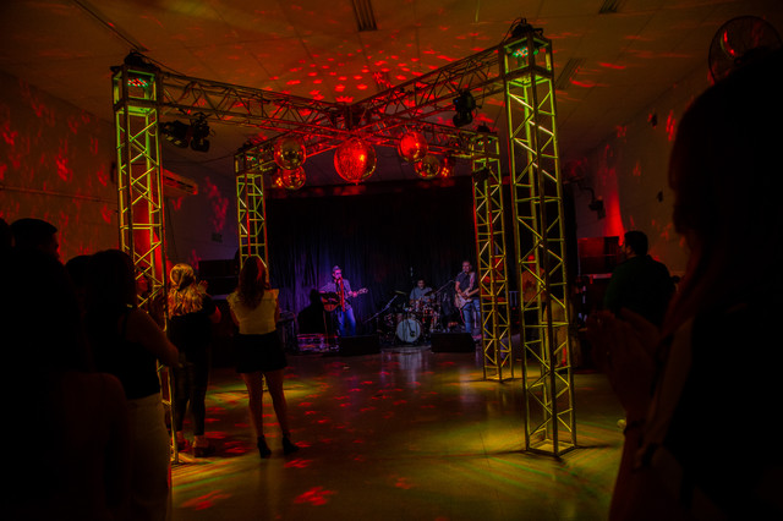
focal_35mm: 26
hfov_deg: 70.5
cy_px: 260
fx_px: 554
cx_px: 392
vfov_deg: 50.4
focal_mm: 17
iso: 1250
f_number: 2.8
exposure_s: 1/50
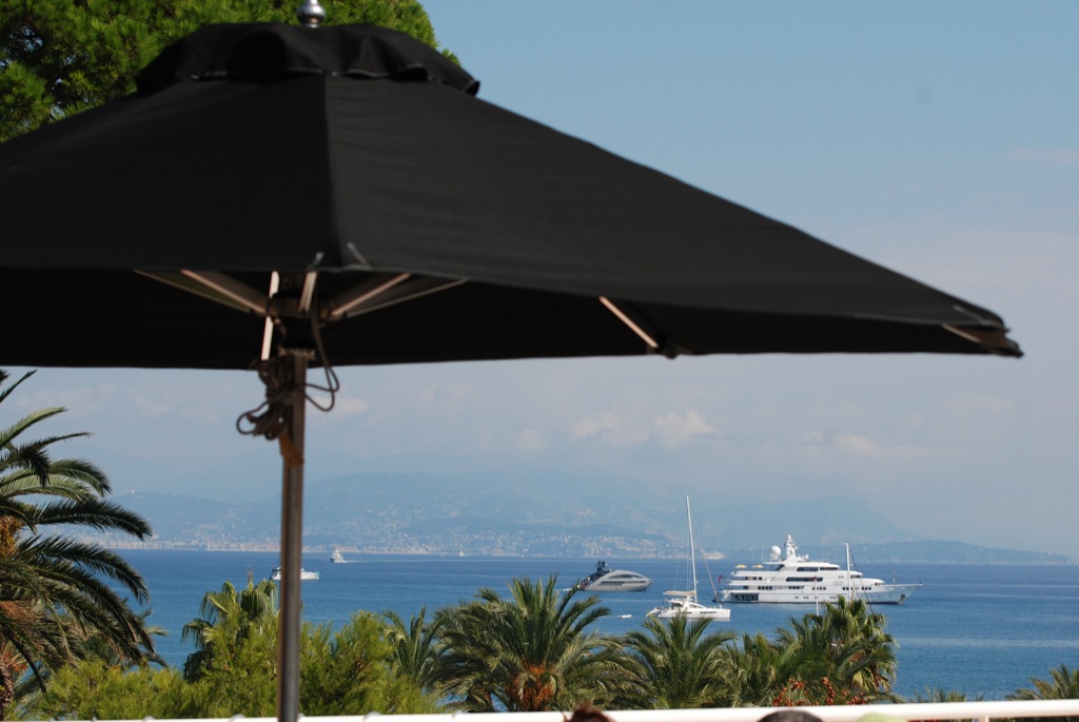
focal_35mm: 105
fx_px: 3150
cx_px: 540
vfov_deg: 13.1
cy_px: 361
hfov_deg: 19.4
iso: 200
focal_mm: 70
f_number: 7.1
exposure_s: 1/800
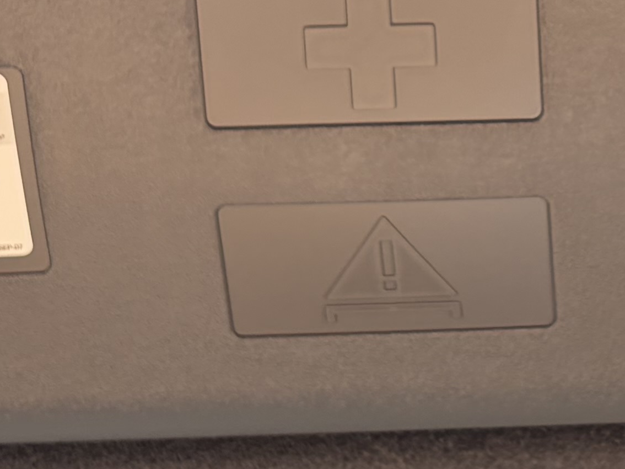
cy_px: -1
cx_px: 666
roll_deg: +0.8
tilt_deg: -5.0
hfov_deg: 14.7
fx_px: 2365
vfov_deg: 11.2
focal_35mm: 131
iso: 64
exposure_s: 1/354
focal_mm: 5.96
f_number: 1.6
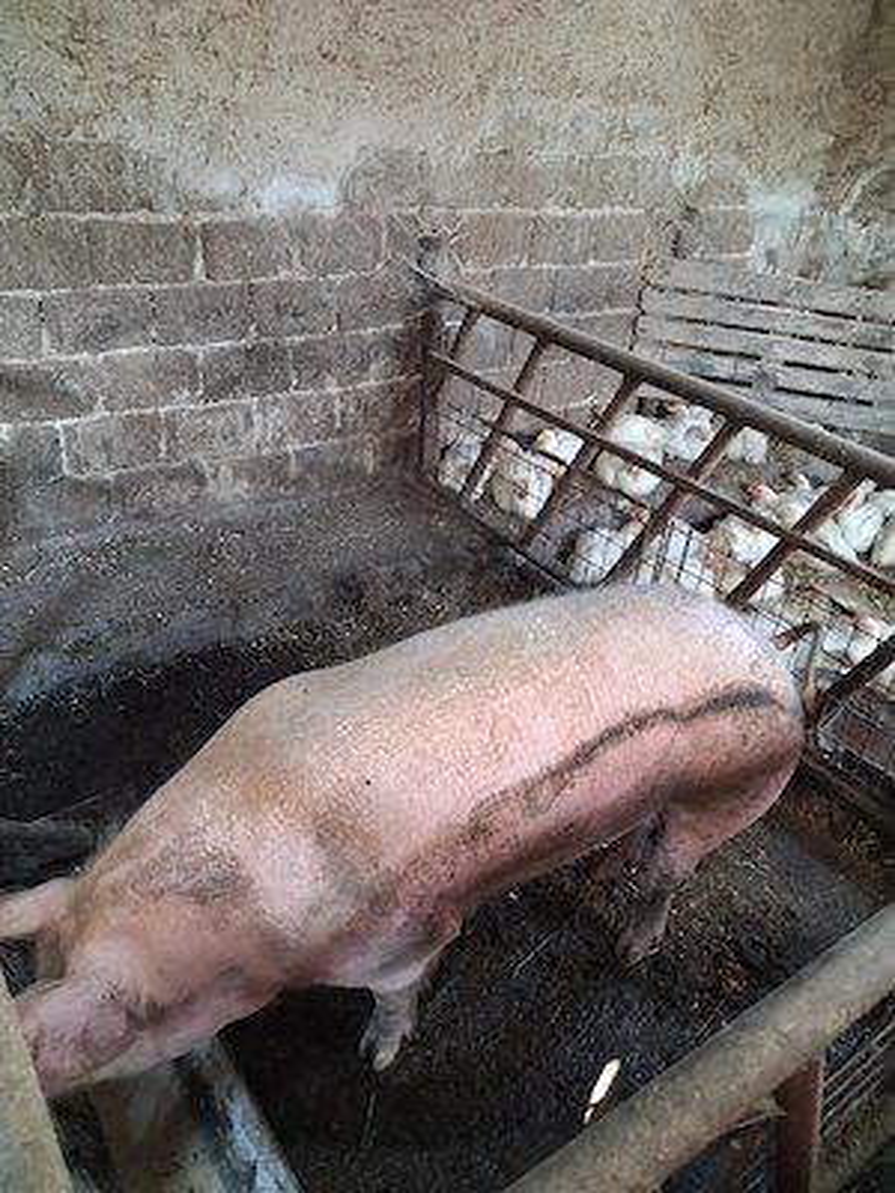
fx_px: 931
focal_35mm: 27
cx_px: 448
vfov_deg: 65.3
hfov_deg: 51.4
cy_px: 596
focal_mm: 4
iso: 500
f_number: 1.8
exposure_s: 1/25
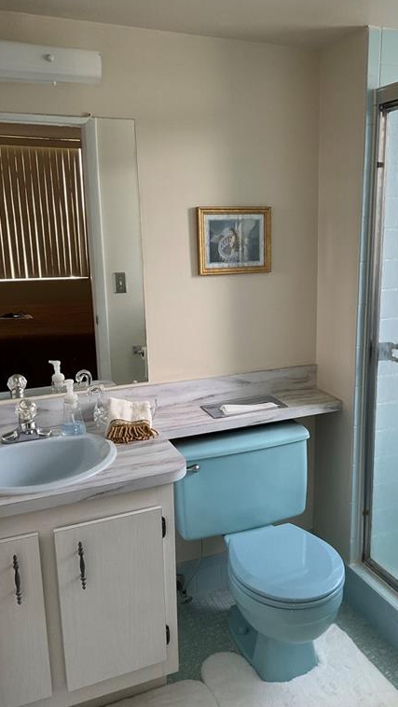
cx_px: 244
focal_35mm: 32
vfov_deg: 61.0
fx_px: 600
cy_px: 351
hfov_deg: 36.5
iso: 64
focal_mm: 3
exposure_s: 1/121
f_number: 1.8
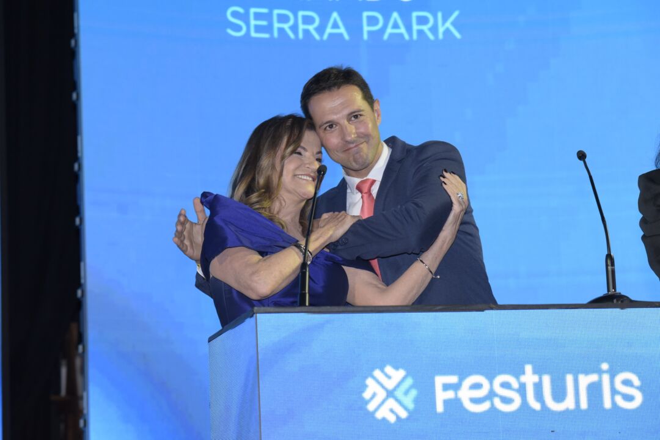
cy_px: 220
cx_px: 330
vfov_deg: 12.2
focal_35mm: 112
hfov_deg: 18.3
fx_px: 2053
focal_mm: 112
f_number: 6.3
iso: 2500
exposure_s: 1/160
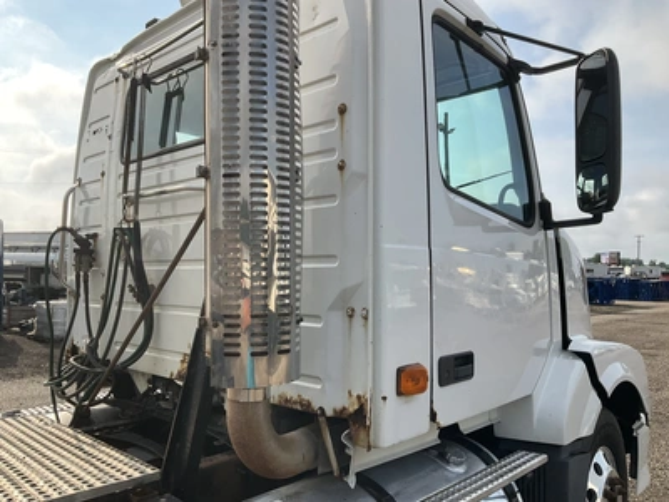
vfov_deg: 48.2
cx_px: 334
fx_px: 560
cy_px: 251
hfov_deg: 61.7
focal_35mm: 29
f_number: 1.8
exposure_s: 1/1279
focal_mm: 3
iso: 25
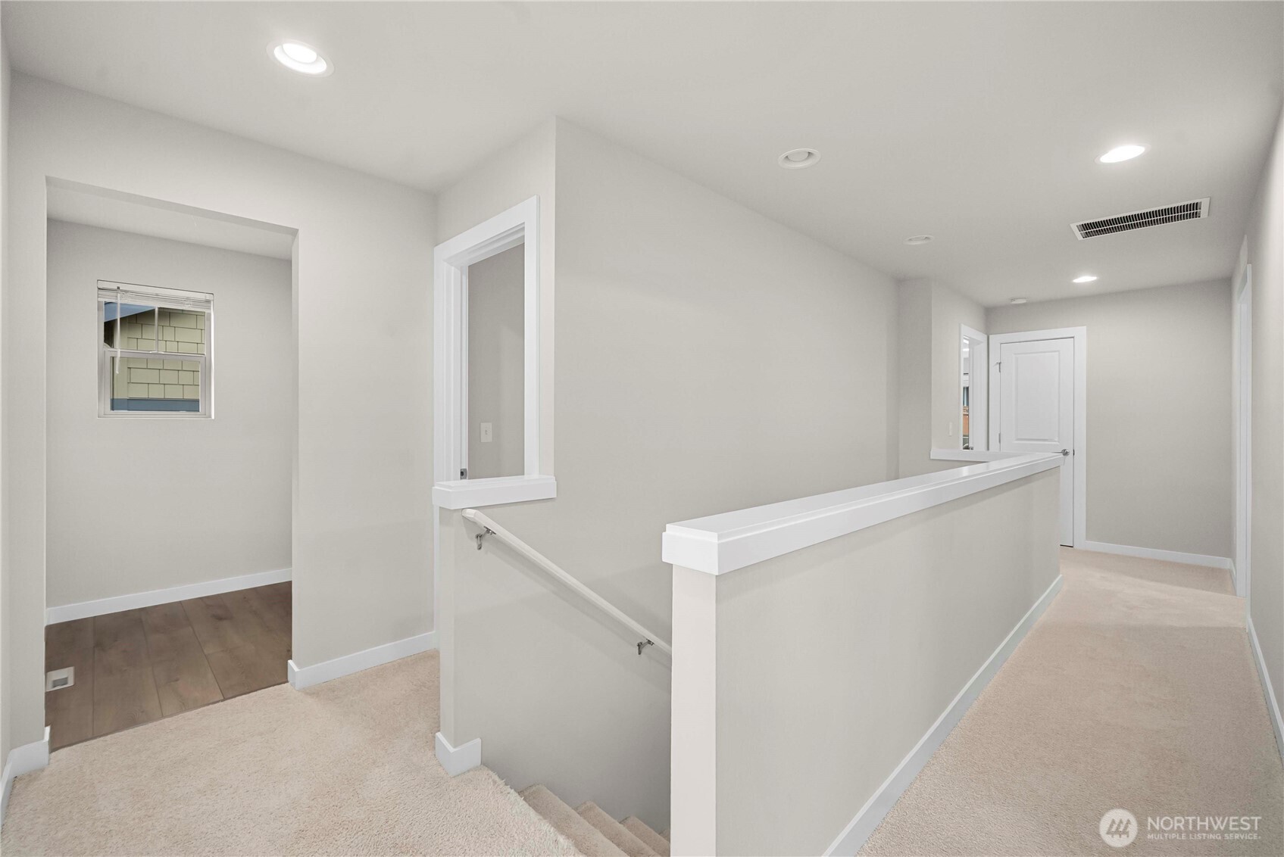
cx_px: 642
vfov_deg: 77.4
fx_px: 535
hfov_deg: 100.4
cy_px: 428
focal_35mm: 15
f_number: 7.1
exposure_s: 1/30
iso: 800
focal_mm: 15
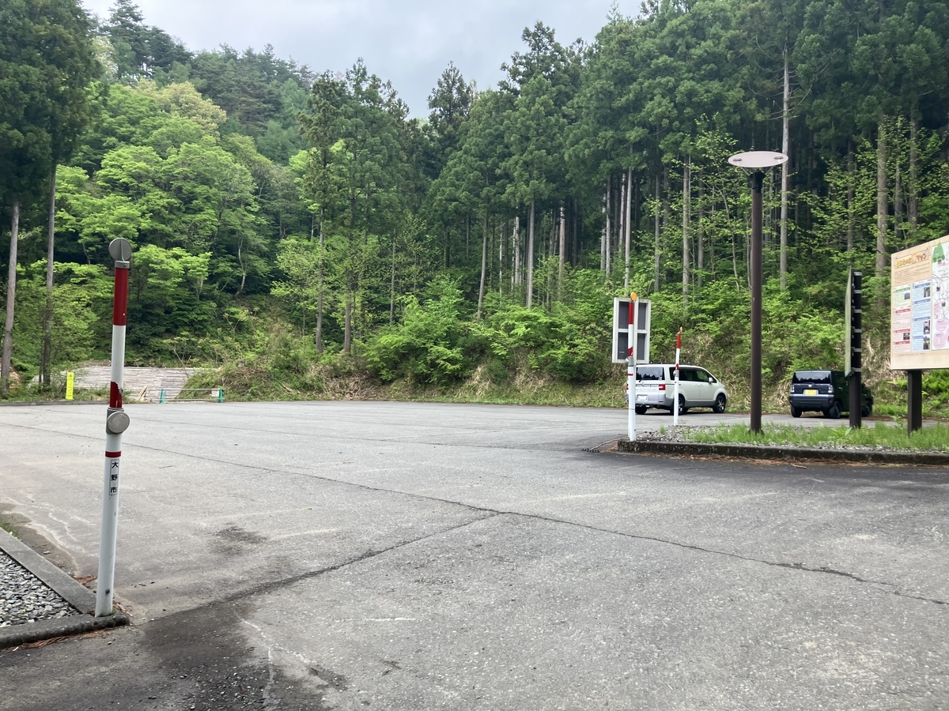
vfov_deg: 49.7
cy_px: 356
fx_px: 768
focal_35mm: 28
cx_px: 474
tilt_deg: +1.6
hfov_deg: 63.4
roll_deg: -1.8
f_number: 1.8
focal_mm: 3.99
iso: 25
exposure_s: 1/126
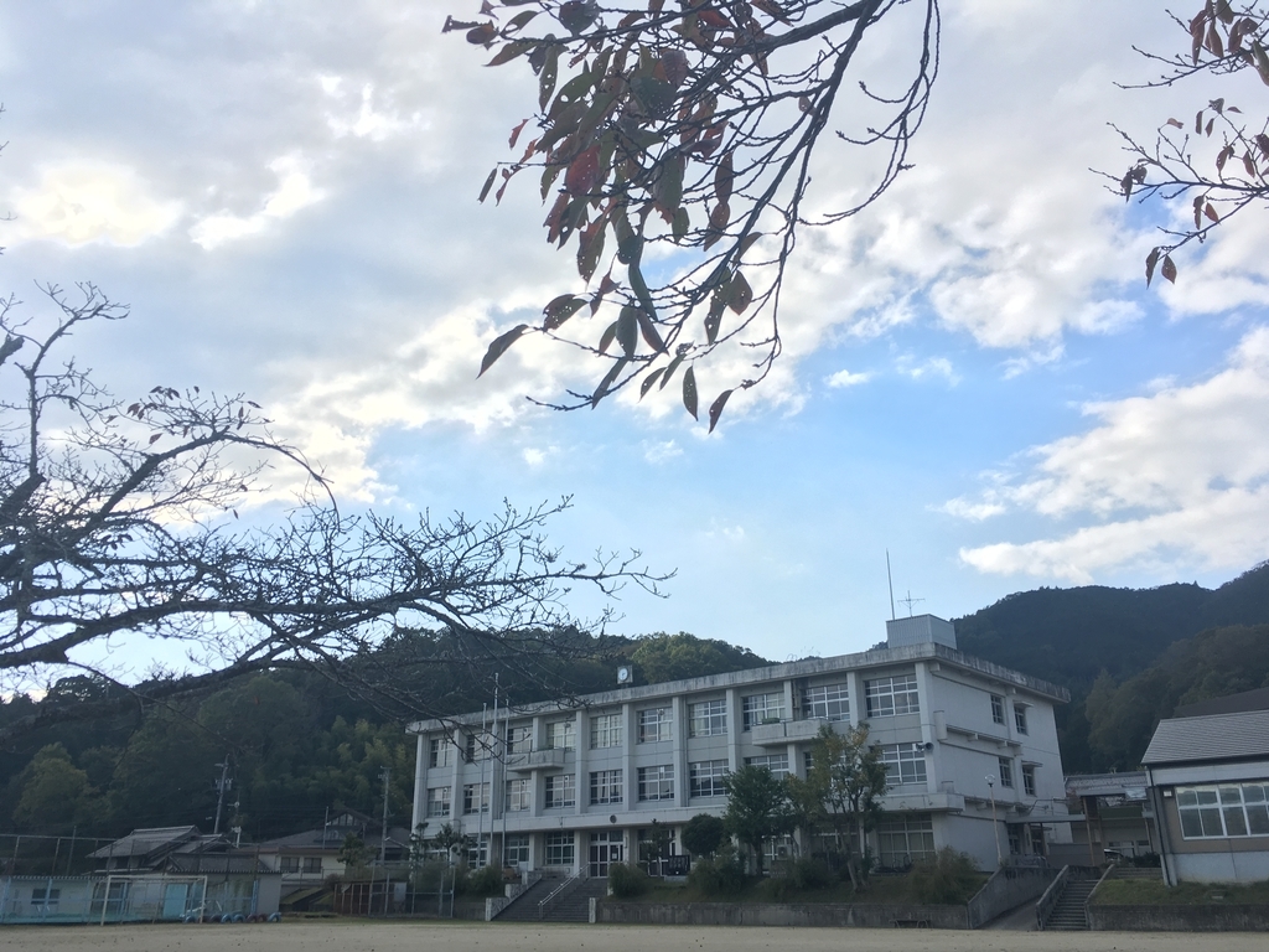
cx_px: 634
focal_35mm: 29
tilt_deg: +21.5
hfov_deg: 61.7
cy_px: 476
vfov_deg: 48.2
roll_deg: +0.5
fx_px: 1063
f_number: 2.2
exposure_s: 1/884
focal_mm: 4.15
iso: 25
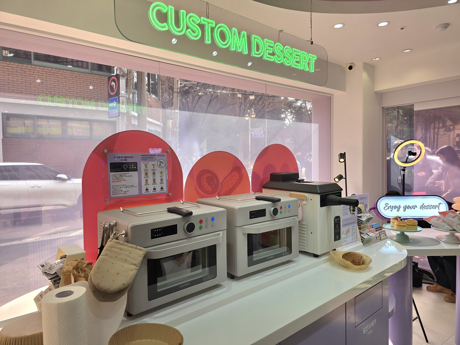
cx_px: 230
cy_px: 172
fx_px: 306
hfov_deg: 73.9
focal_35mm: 23
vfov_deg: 58.9
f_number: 1.7
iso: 12
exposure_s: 1/227
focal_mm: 6.3
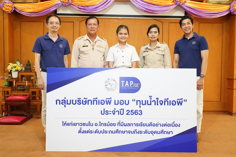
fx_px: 216
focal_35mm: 33
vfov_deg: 40.0
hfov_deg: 57.2
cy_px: 78
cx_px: 118
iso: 2500
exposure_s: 1/80
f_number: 5
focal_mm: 33
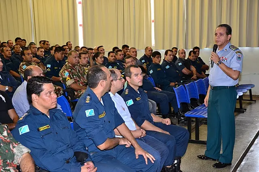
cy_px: 86
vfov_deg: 26.5
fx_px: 367
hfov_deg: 38.9
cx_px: 130
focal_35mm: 51
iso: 800
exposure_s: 1/30
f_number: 4.2
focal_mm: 34
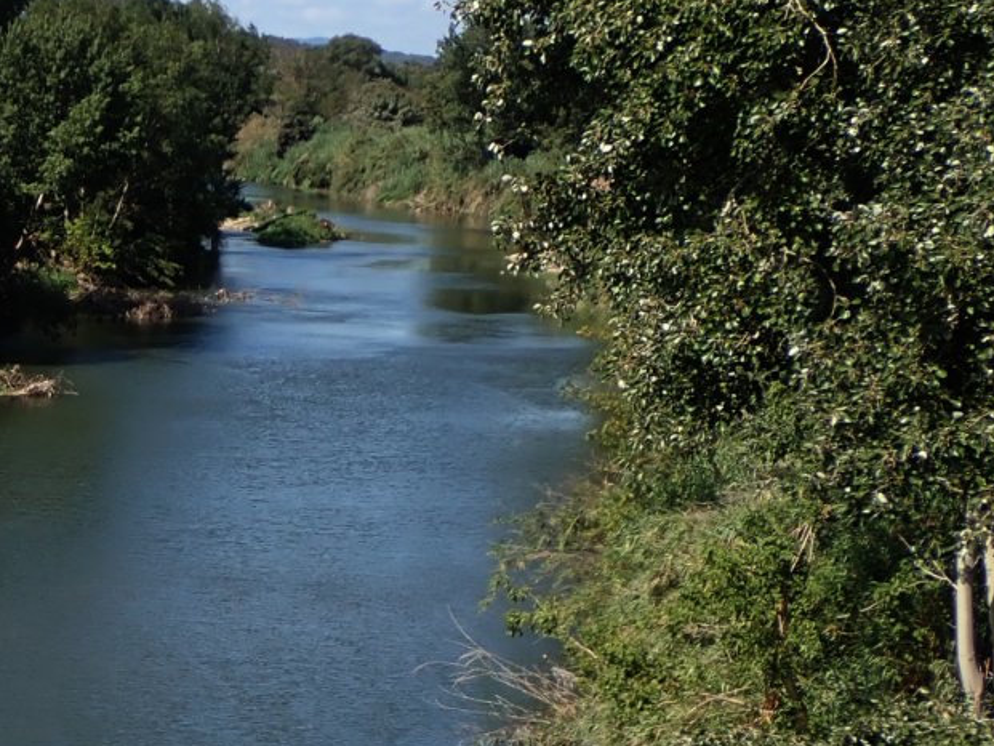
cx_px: -166
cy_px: 792
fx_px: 2958
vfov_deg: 14.1
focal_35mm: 103
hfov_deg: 18.2
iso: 100
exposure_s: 1/1000
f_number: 2.8
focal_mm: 7.34
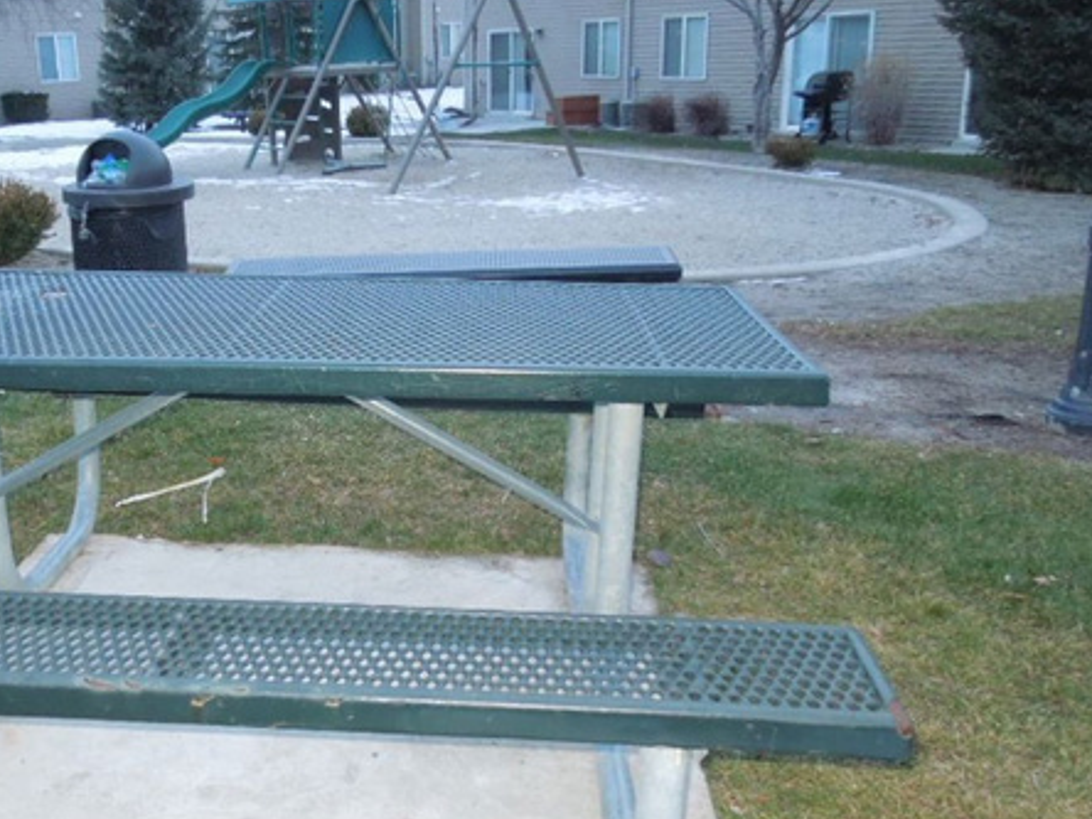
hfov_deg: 50.2
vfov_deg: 39.7
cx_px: 344
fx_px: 1136
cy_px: 396
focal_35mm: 36
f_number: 3.3
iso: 560
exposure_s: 1/30
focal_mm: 4.5
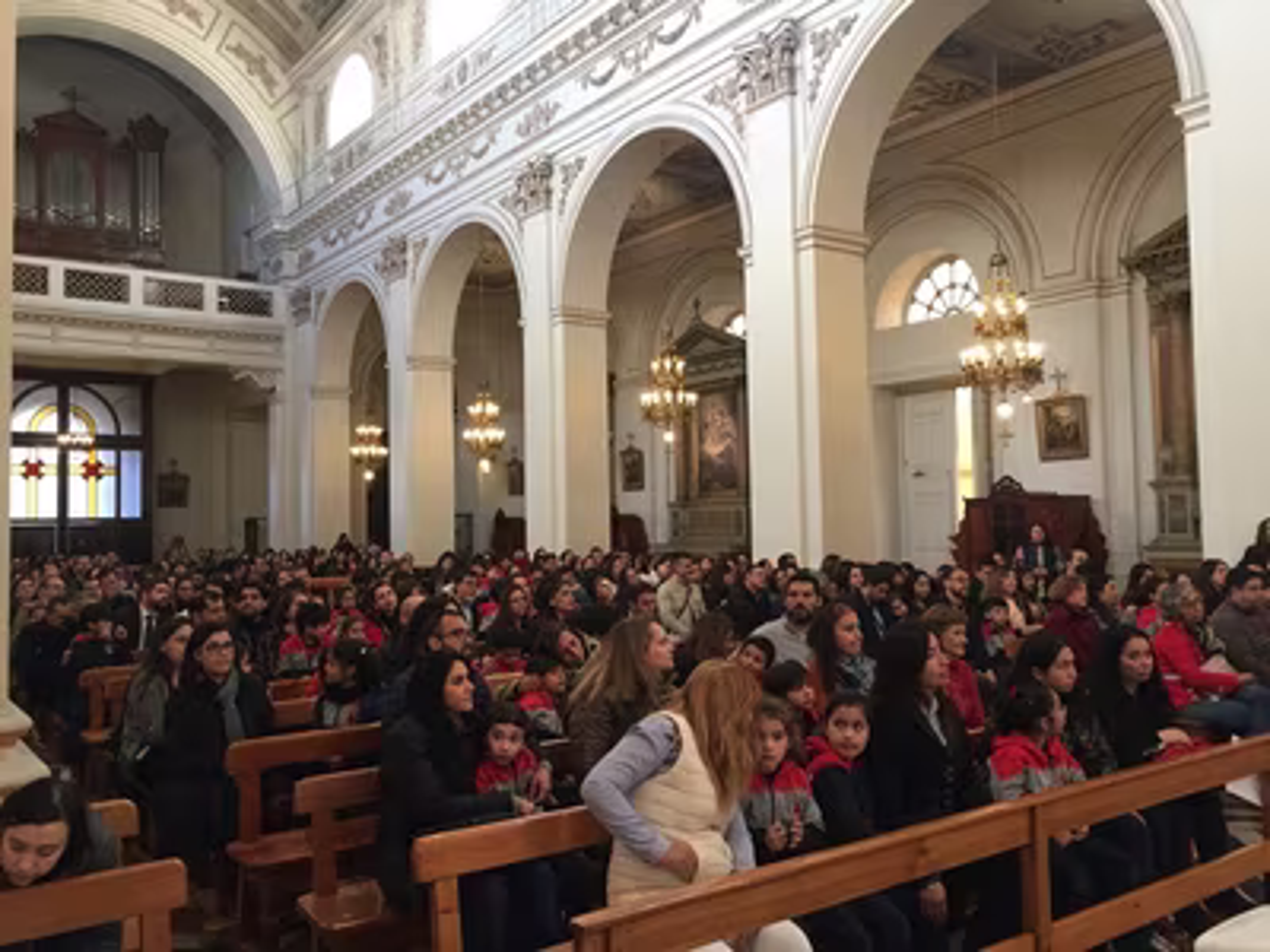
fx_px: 1064
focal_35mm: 29
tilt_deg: +3.6
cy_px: 476
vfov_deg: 48.2
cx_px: 635
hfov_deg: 61.7
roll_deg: +0.5
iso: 64
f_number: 2.2
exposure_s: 1/17
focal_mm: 4.15
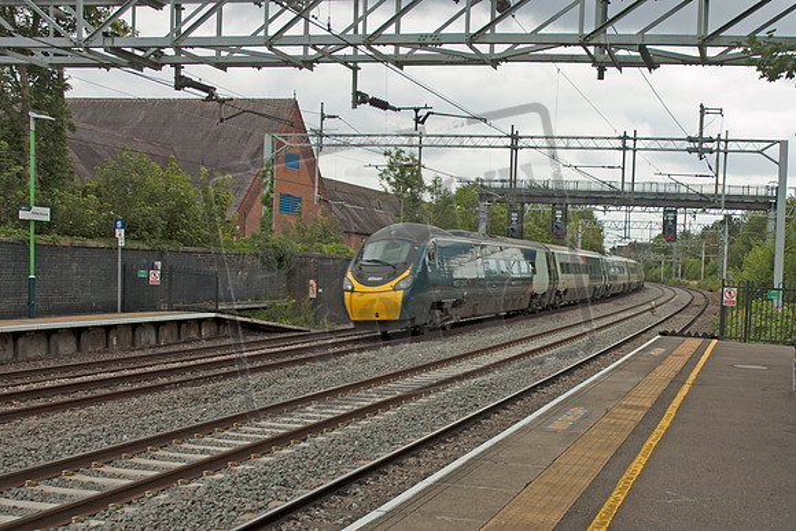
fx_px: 730
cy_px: 266
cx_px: 398
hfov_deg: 57.2
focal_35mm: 33
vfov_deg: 40.0
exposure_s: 1/200
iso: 200
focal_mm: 22
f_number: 7.1
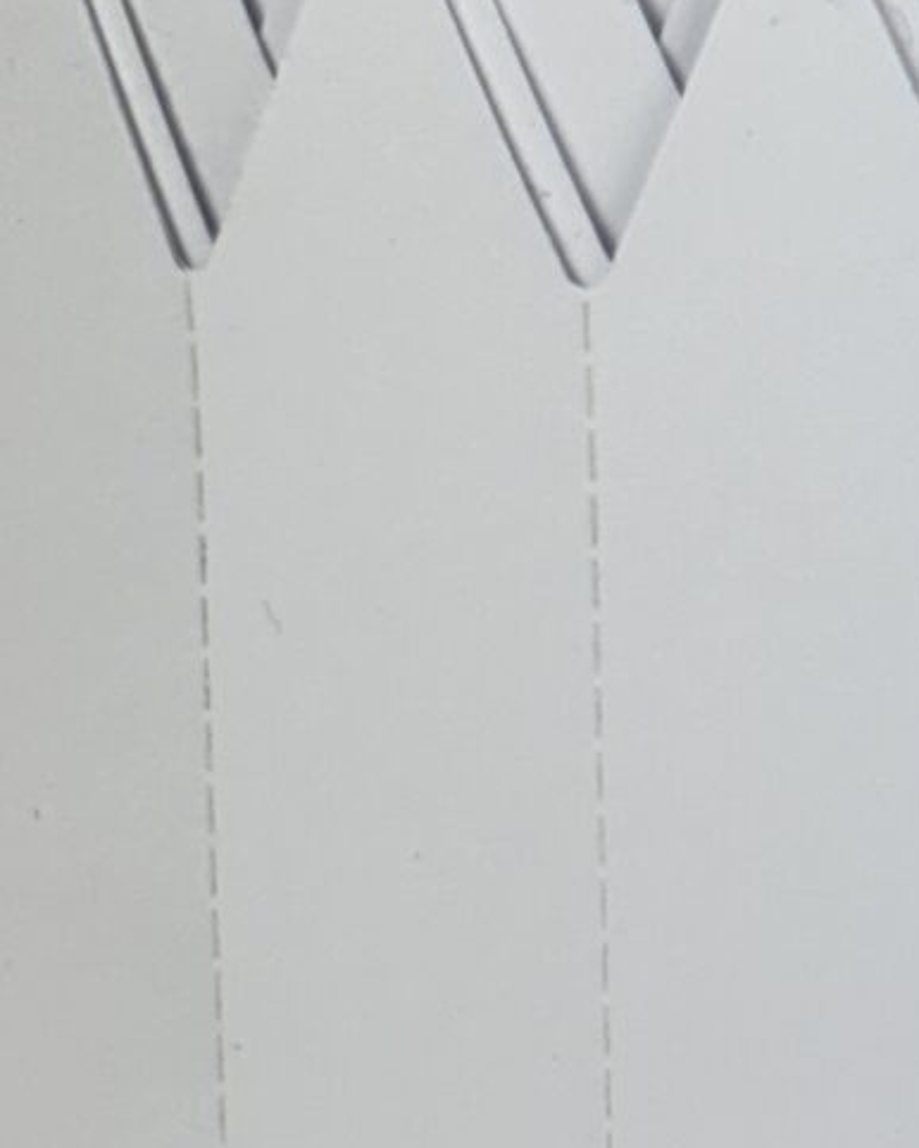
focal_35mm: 202
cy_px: 257
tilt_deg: -9.8
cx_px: 1029
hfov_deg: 7.6
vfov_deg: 9.5
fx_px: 6863
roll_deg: +0.1
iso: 32
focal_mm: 5.96
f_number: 1.6
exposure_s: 1/176
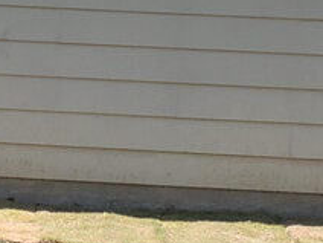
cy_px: 99
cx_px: -140
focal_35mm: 163
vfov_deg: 9.1
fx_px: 1521
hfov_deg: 11.7
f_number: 3
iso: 100
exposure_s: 1/640
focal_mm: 4.3
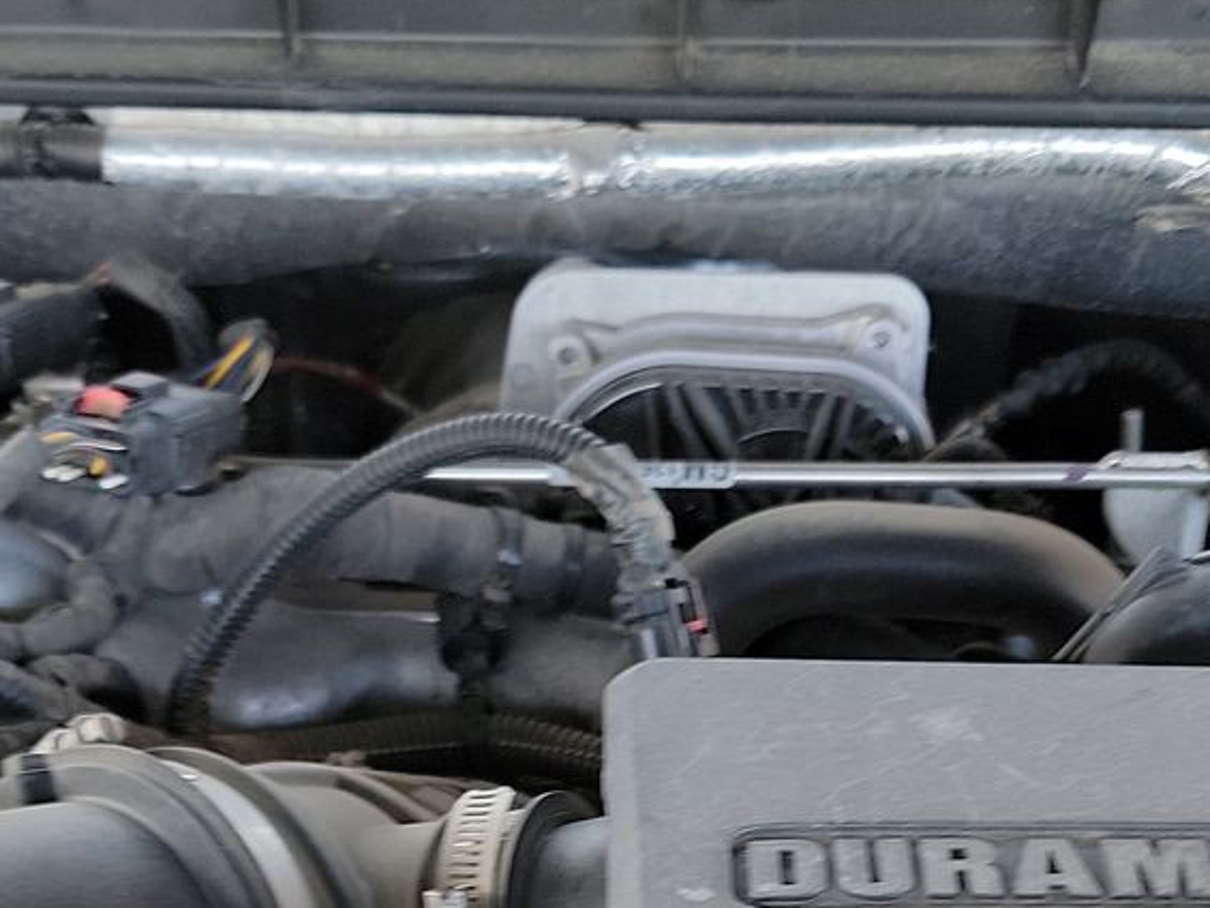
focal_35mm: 68
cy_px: 1204
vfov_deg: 19.8
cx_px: 565
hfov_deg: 28.5
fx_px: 2377
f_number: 1.8
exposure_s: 1/59
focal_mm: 6.7
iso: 100
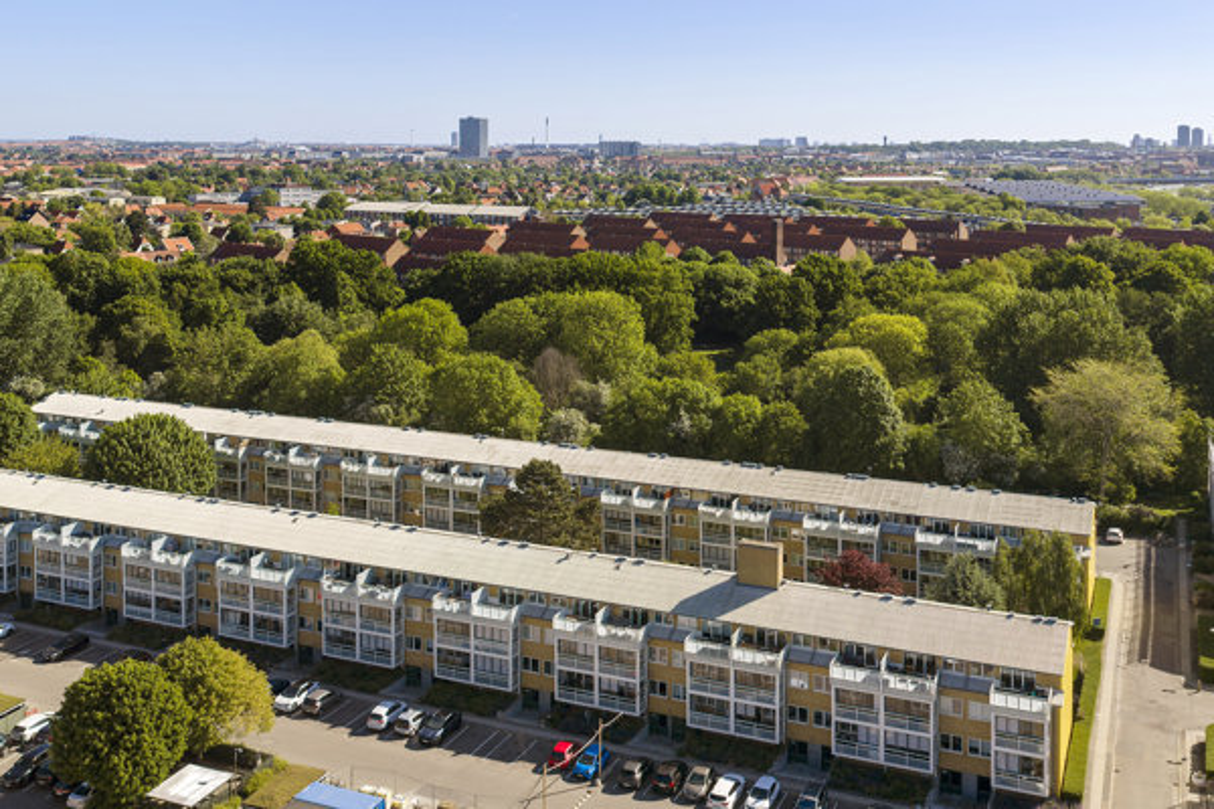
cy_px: 404
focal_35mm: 28
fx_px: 944
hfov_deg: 65.5
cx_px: 607
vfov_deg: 46.4
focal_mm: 14.45
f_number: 2.8
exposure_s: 1/6400
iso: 320
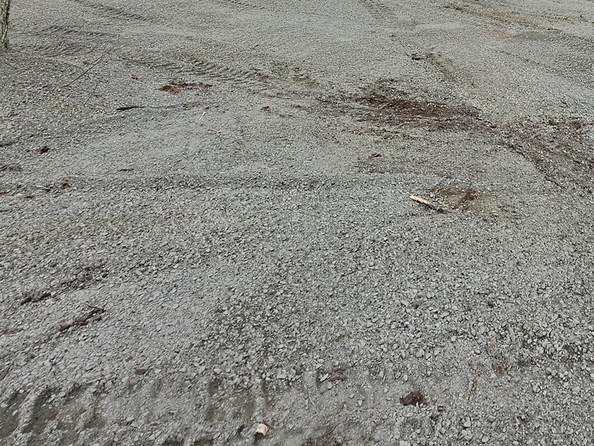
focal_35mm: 30
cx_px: 508
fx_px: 515
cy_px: -47
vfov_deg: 38.5
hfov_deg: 54.1
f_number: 1.9
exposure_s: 1/1093
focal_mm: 2.2
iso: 32
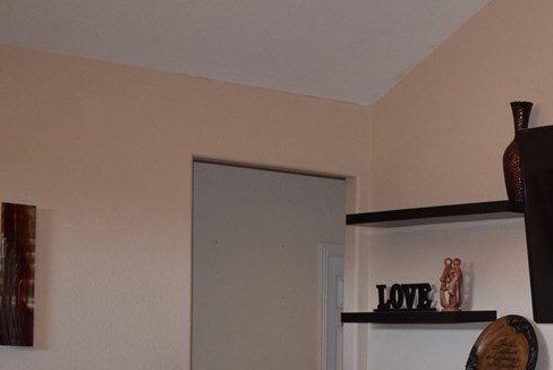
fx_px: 1230
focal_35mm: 80
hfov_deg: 23.9
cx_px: 594
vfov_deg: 16.6
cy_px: 390
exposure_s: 1/60
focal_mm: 24
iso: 1000
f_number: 4
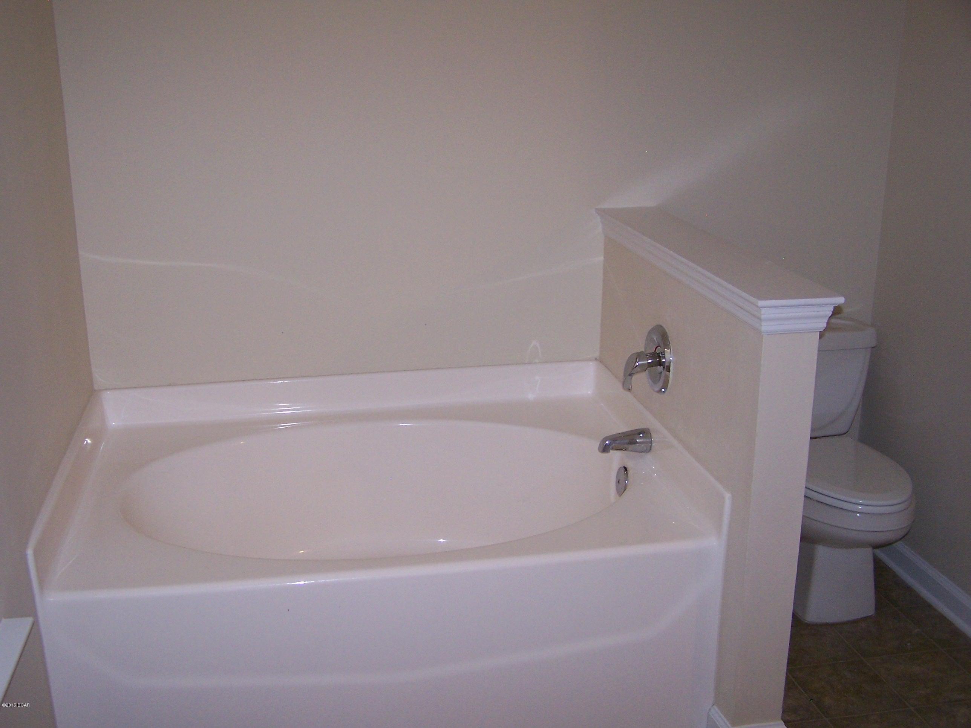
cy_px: 364
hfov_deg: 49.0
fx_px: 1066
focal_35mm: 38
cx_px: 486
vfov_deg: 37.7
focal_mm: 6.3
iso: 140
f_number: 2.8
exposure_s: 1/60
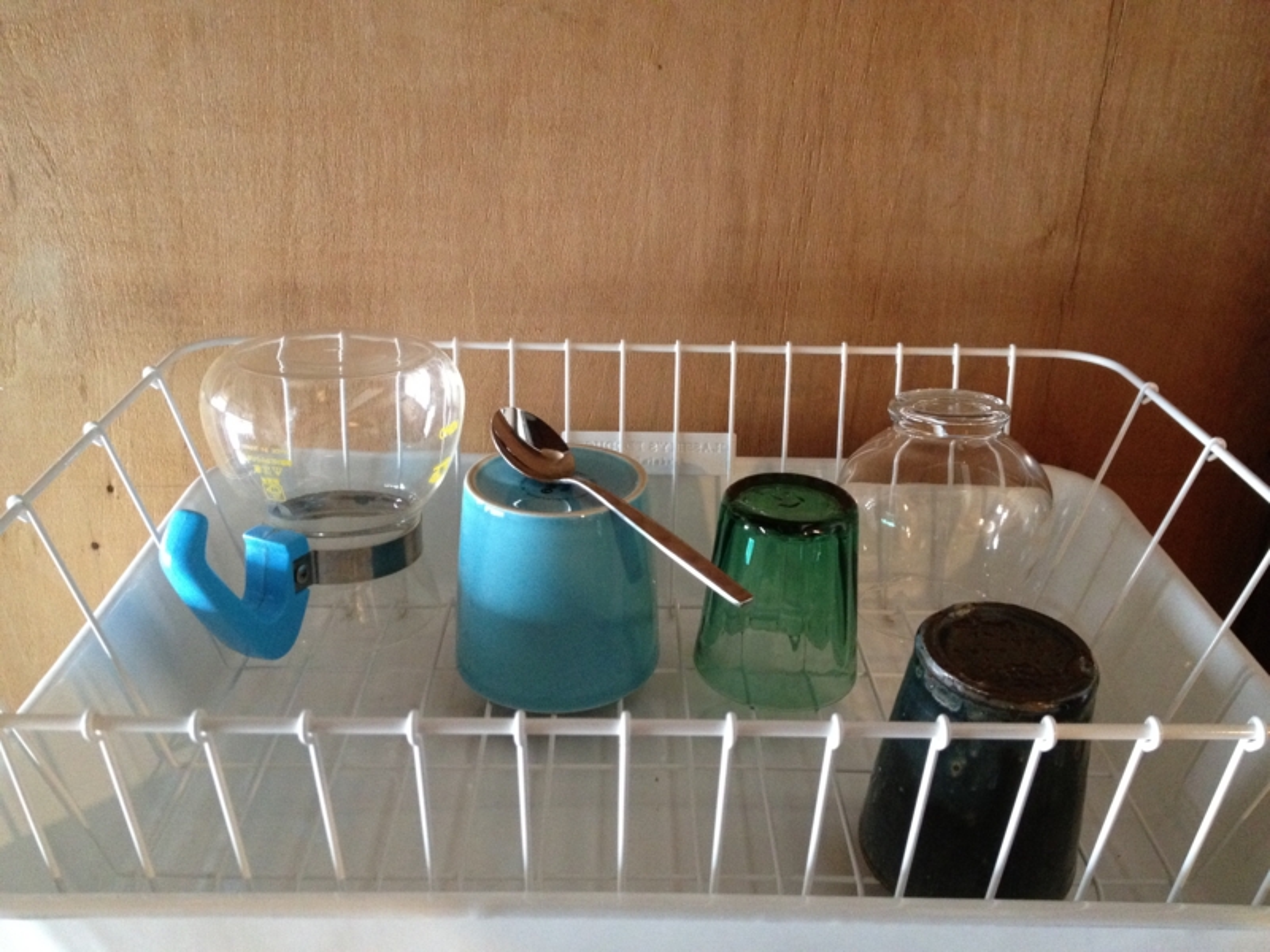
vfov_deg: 40.7
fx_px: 1284
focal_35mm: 35
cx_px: 635
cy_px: 476
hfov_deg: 52.6
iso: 400
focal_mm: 4.28
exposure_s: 1/15
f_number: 2.4
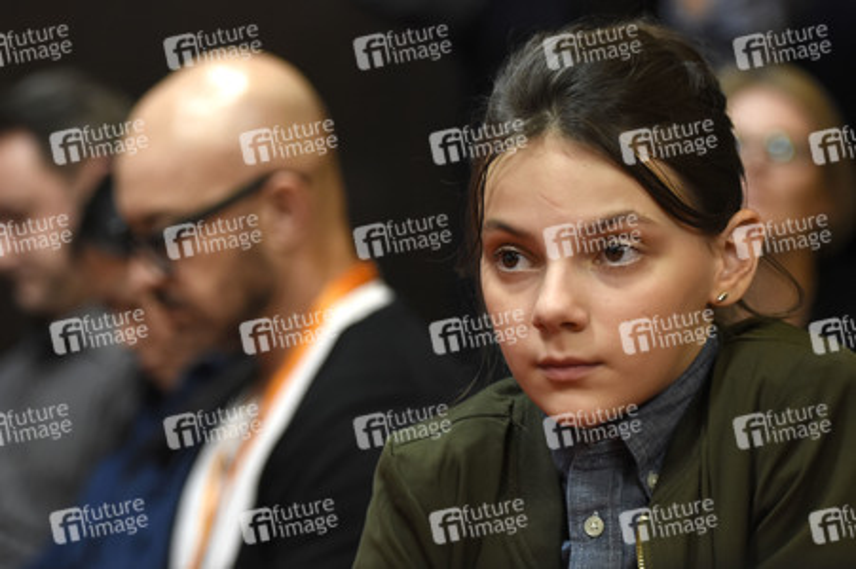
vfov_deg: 9.9
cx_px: 428
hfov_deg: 14.9
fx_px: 3279
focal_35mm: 138
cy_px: 284
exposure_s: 1/320
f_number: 3.2
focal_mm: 92
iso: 1250
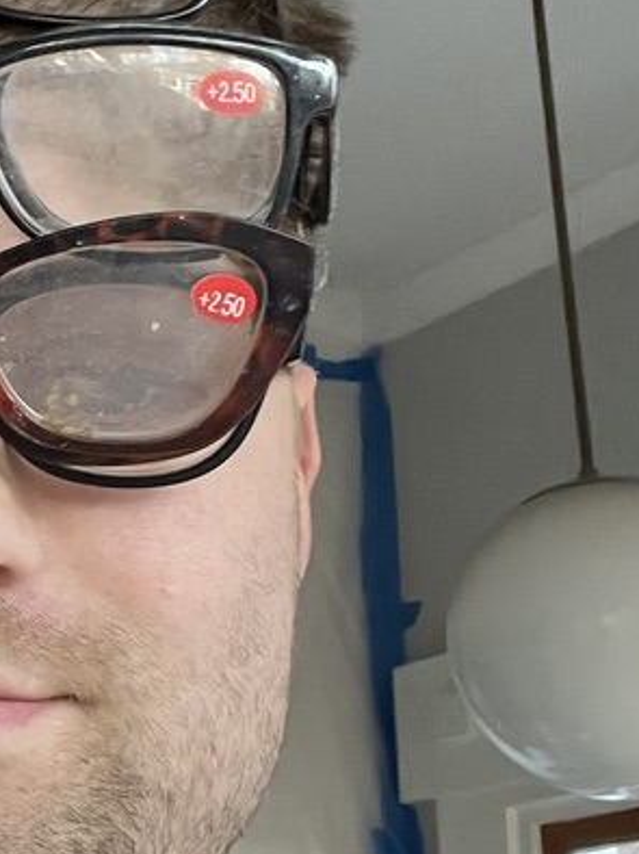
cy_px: 438
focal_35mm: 78
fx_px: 1922
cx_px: -71
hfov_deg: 18.2
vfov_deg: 25.0
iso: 250
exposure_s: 1/60
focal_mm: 2.71
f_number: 2.2
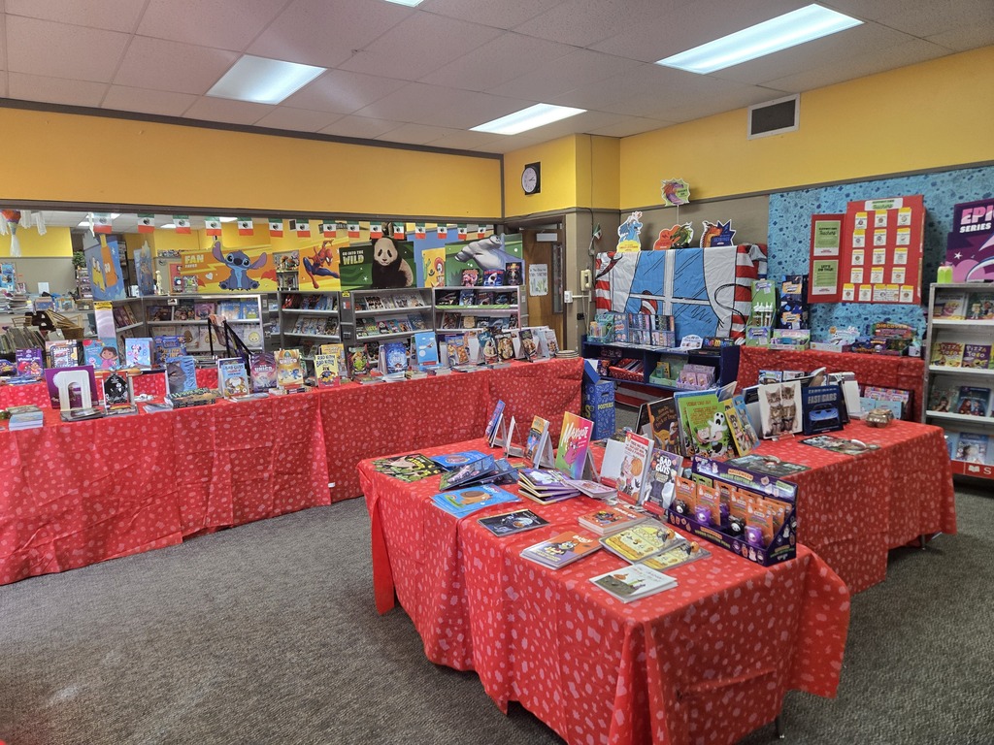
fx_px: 660
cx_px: 497
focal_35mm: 23
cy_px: 372
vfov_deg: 58.9
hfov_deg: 73.9
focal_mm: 5.4
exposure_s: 1/120
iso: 200
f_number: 1.8
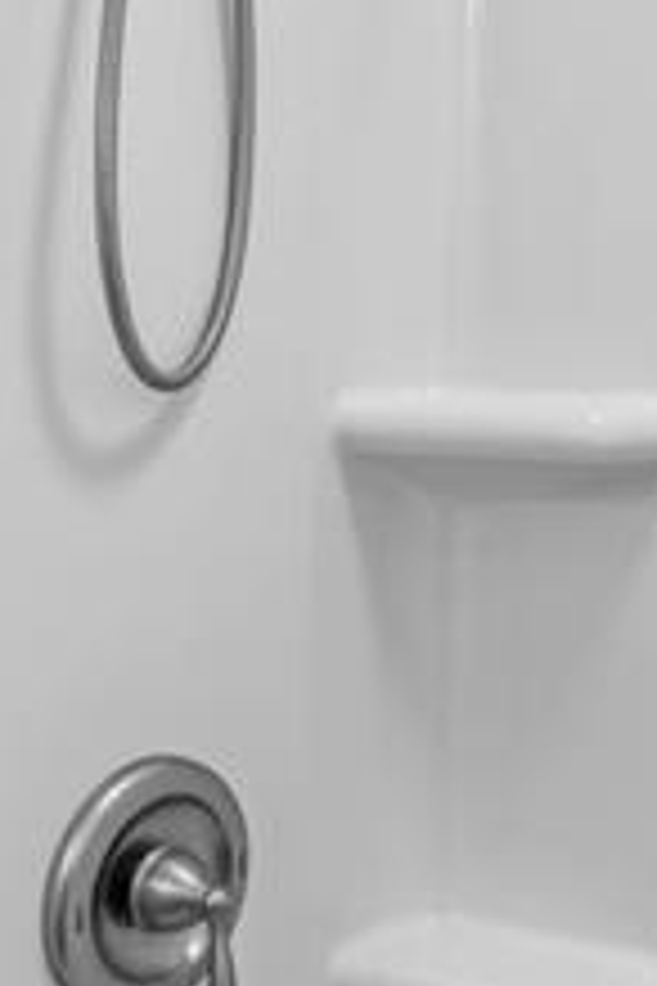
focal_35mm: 56
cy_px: 459
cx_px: 644
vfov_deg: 35.6
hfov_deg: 23.3
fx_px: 1533
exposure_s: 1/5
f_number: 8
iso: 100
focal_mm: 16
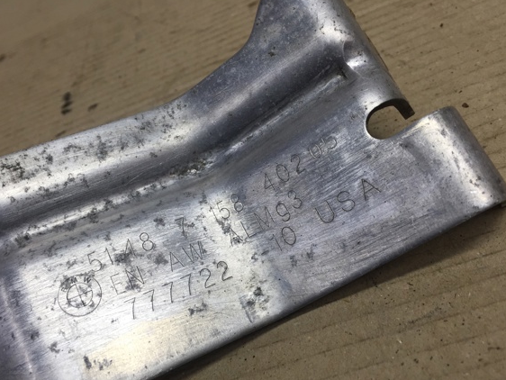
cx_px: 227
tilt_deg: -39.4
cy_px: 212
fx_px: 483
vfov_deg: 42.9
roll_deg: +28.3
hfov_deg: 55.2
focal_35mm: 33
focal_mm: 4.15
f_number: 2.2
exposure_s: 1/100
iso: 50
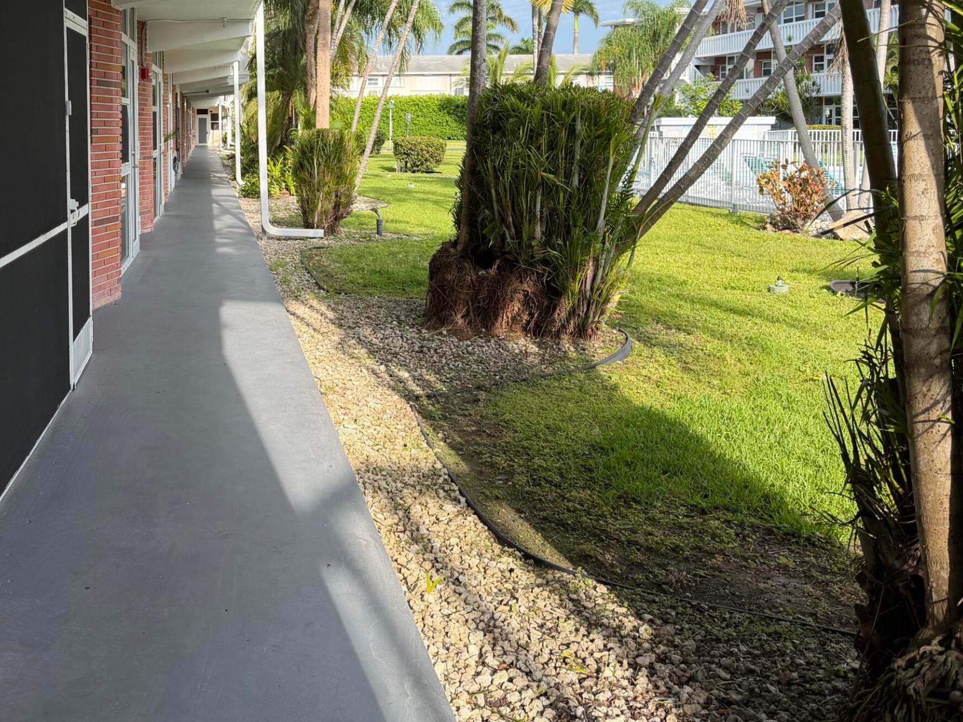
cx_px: 241
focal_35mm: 41
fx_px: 1140
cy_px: 172
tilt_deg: -3.2
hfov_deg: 44.3
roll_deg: +0.7
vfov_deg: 34.3
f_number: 1.78
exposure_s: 1/1410
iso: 80
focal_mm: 6.76
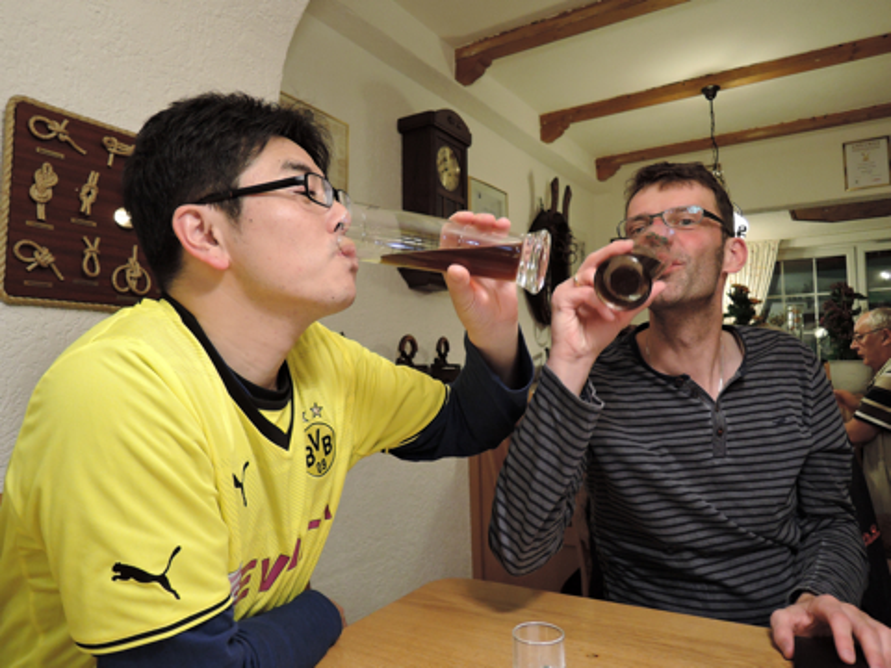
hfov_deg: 71.6
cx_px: 446
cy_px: 334
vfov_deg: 56.8
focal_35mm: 24
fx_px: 618
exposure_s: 1/20
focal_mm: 5.1
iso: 400
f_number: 1.8
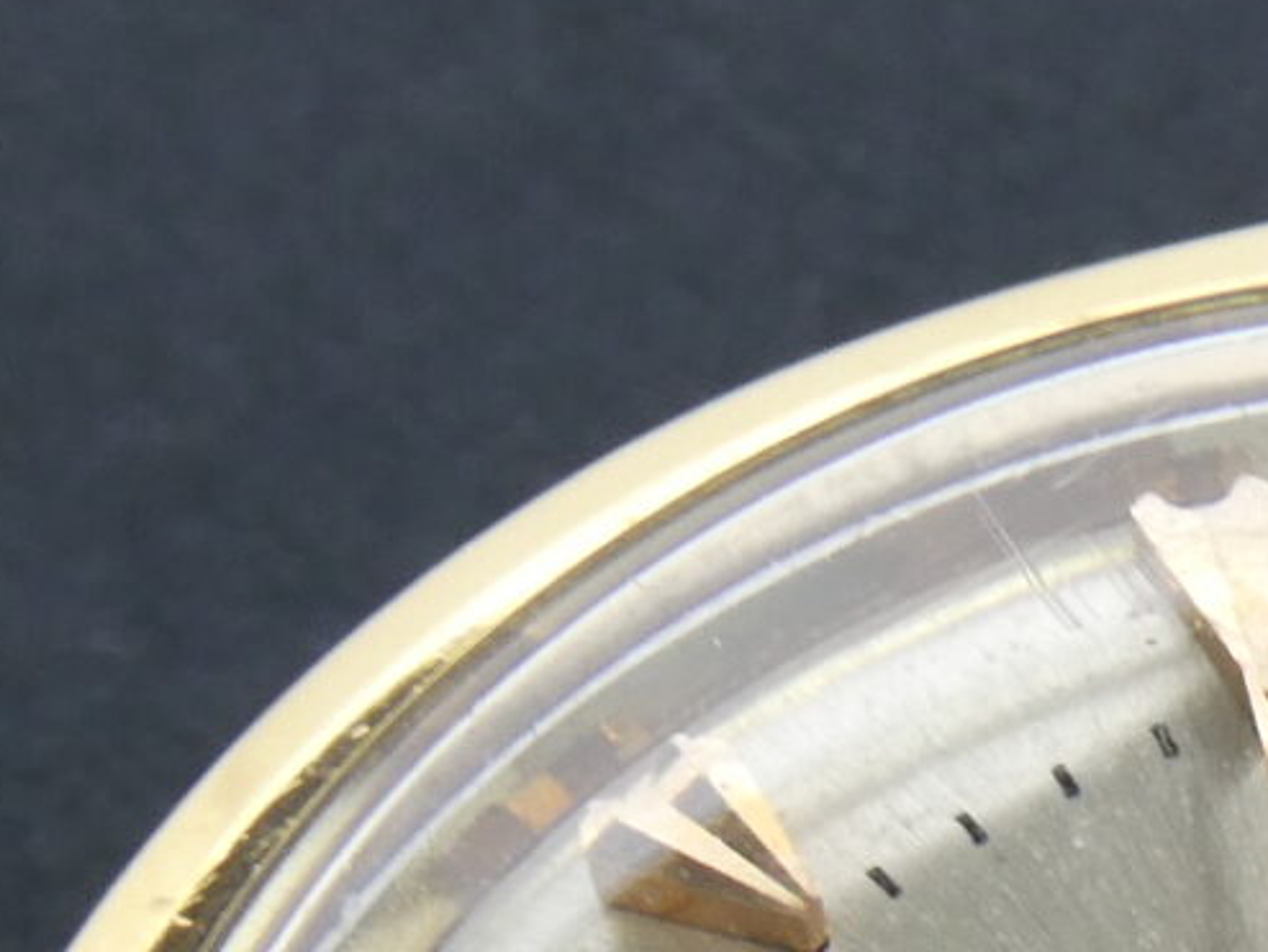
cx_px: 1235
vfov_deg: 5.6
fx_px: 9492
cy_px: 1978
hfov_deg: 7.6
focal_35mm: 259
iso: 100
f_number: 4.1
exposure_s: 1/80
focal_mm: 9
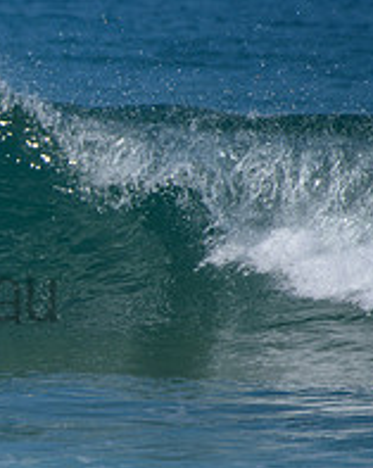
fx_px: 19129
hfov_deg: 1.1
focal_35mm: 1383
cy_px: 267
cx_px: -195
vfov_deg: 1.4
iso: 140
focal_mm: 500
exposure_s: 1/2000
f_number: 5.6
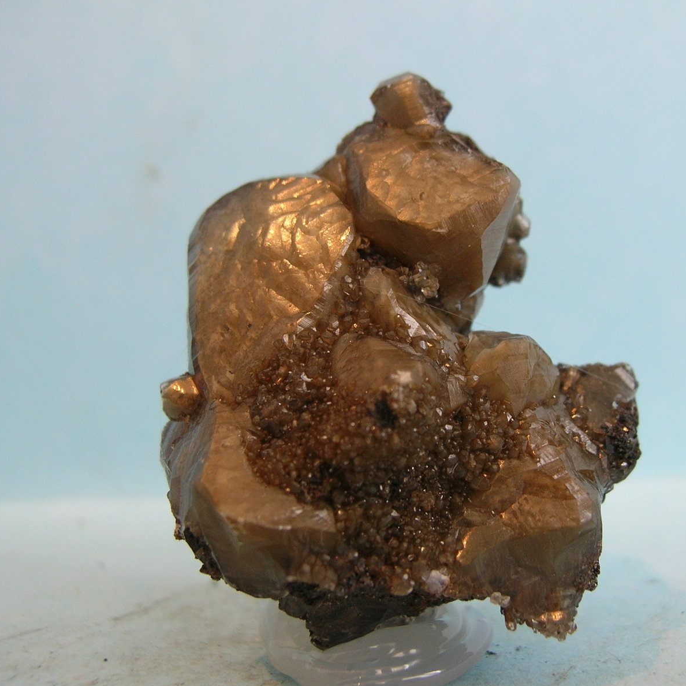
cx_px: 422
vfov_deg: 38.3
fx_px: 987
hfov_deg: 38.1
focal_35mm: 44
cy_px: 344
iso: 50
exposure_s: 1/8.3
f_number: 2.7
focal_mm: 6.2
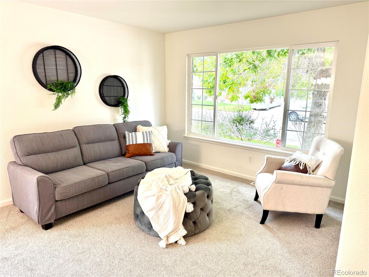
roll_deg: -0.2
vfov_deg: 56.8
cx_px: 184
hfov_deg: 71.6
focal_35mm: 24
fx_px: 256
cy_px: 138
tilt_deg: -12.5
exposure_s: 1/60
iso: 125
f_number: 1.78
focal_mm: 6.76
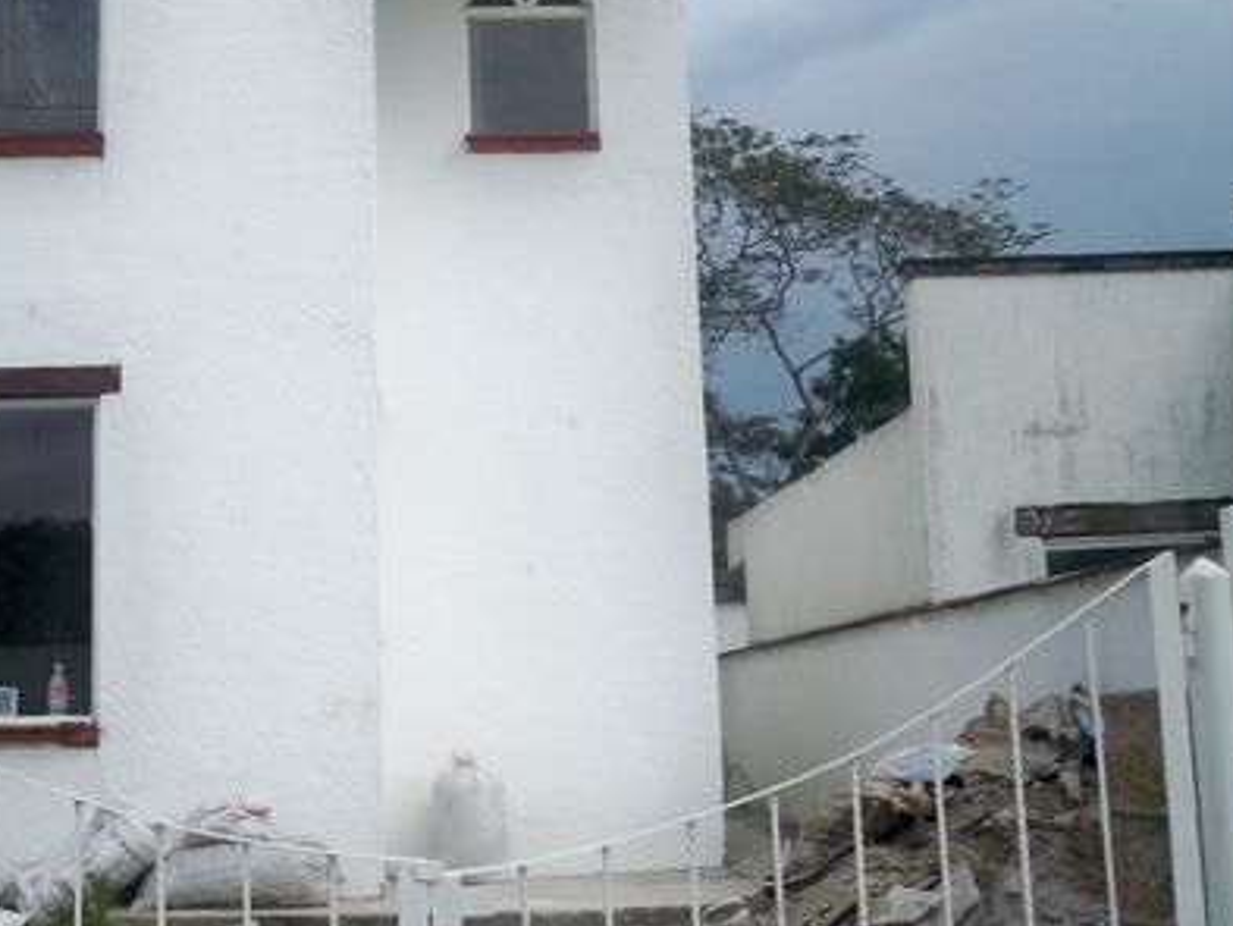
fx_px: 2031
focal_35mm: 57
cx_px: 427
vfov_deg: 25.5
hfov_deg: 33.5
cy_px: 279
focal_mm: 6.3
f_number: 3.1
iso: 64
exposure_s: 1/200
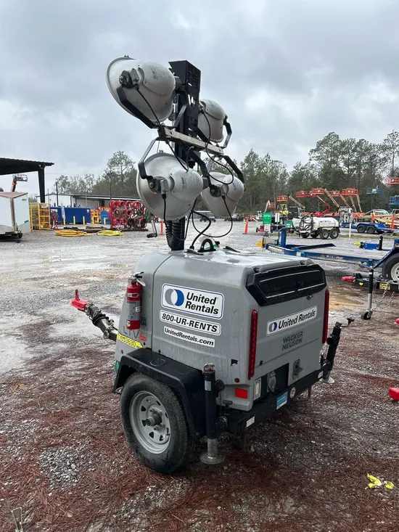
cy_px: 266
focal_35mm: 26
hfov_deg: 53.1
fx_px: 399
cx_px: 200
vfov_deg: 67.3
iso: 50
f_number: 1.5
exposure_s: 1/1029
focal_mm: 5.7
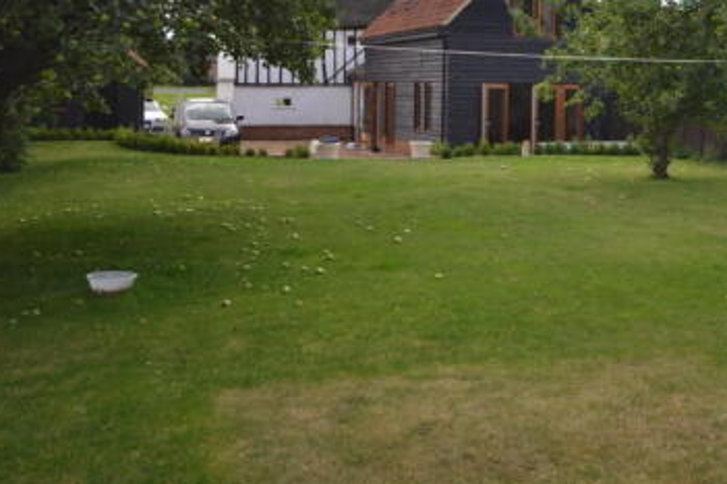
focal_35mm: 56
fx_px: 1131
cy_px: 104
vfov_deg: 23.9
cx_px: 600
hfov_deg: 34.4
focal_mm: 20
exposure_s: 1/200
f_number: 5.6
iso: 100
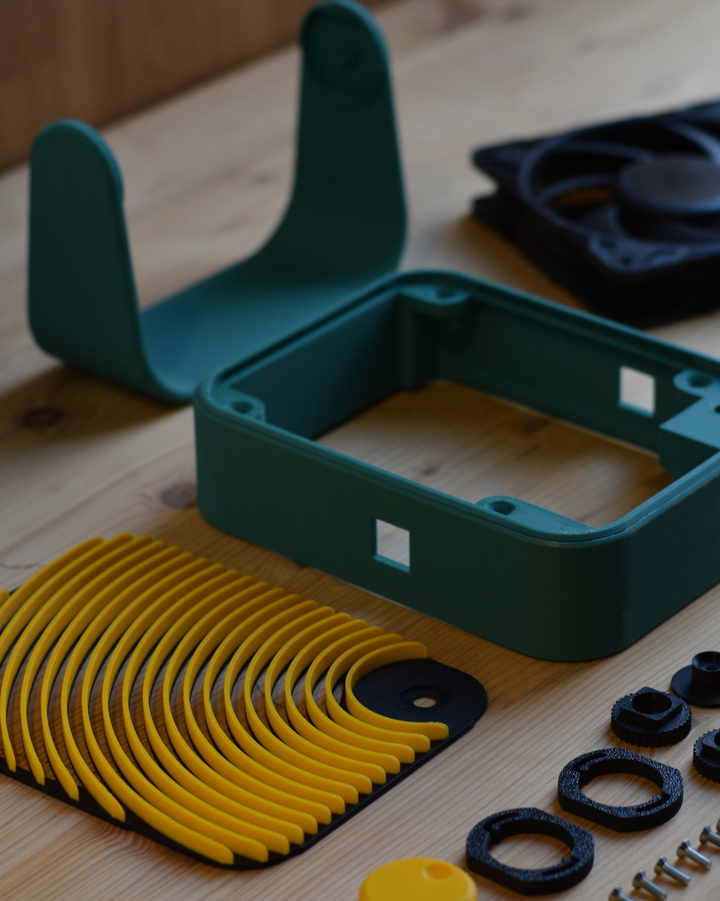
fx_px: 3330
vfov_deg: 15.4
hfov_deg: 12.3
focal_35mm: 125
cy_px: 508
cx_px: 463
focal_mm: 50
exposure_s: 1/40
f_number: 3.2
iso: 100
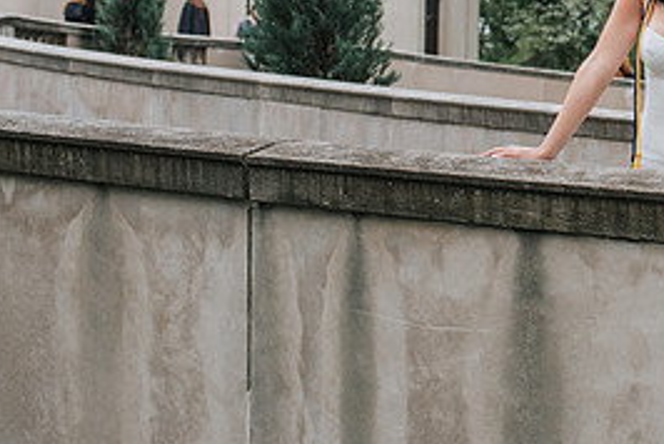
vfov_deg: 16.3
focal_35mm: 82
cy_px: -4
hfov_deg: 23.1
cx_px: 756
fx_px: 1514
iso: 140
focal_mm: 35
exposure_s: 1/500
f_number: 3.5
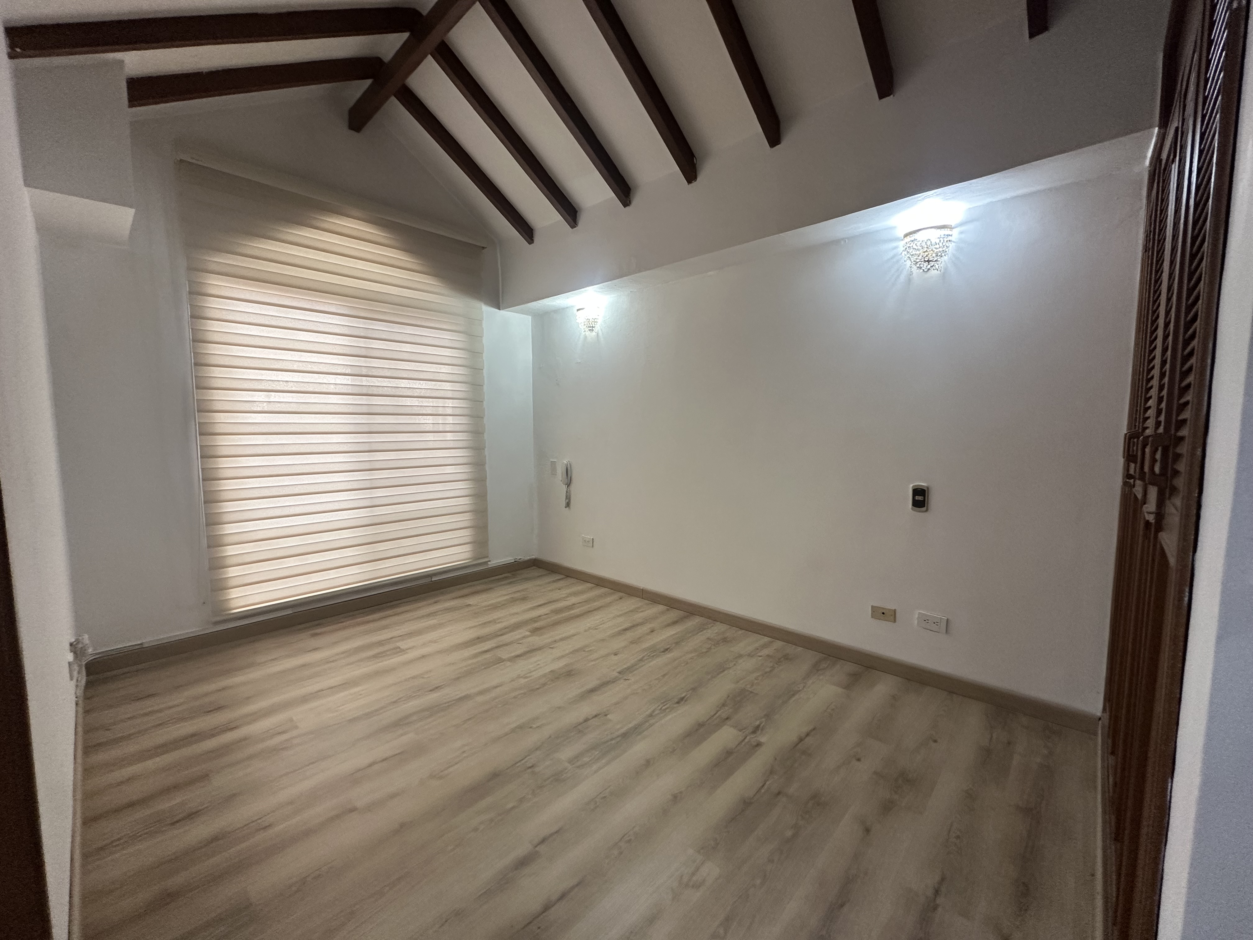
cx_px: 626
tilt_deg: -3.2
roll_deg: -1.0
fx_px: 507
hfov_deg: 102.1
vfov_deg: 85.7
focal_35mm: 14
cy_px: 470
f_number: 2.2
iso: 250
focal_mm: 2.22
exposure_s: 1/120
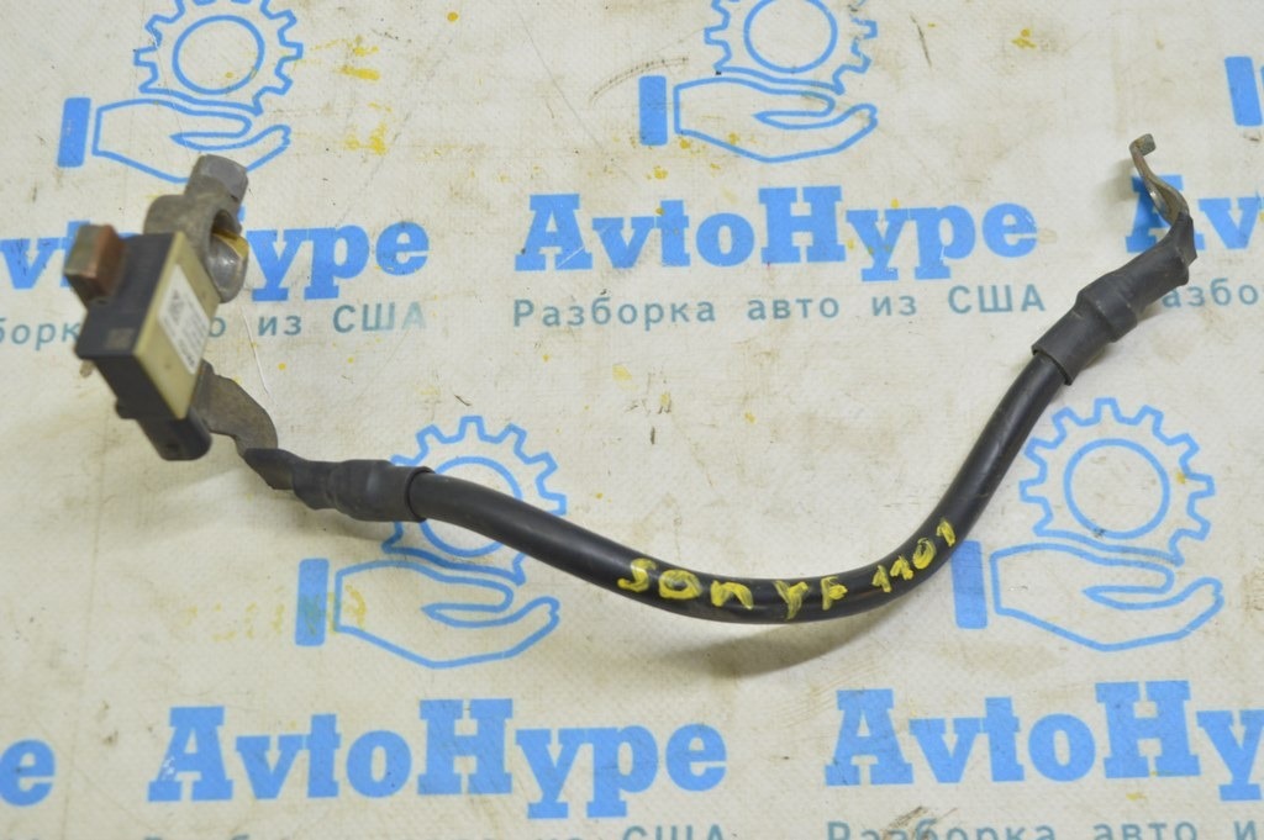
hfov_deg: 45.0
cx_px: 632
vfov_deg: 30.8
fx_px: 1526
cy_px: 420
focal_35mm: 44
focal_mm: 29
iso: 400
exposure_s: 1/20
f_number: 5.6
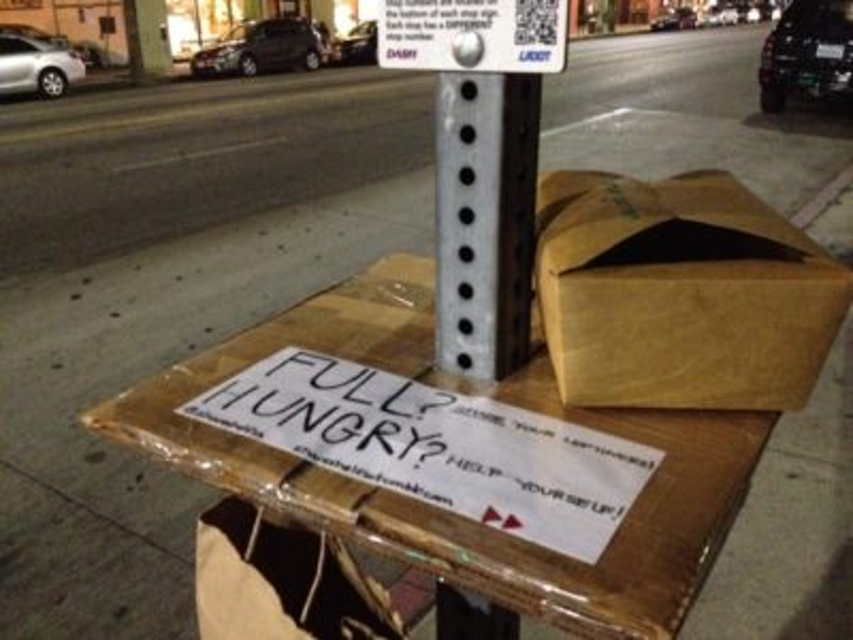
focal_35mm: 35
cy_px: 320
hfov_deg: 52.6
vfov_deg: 40.7
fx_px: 862
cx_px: 426
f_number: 2.4
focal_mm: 4.28
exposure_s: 1/15
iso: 800
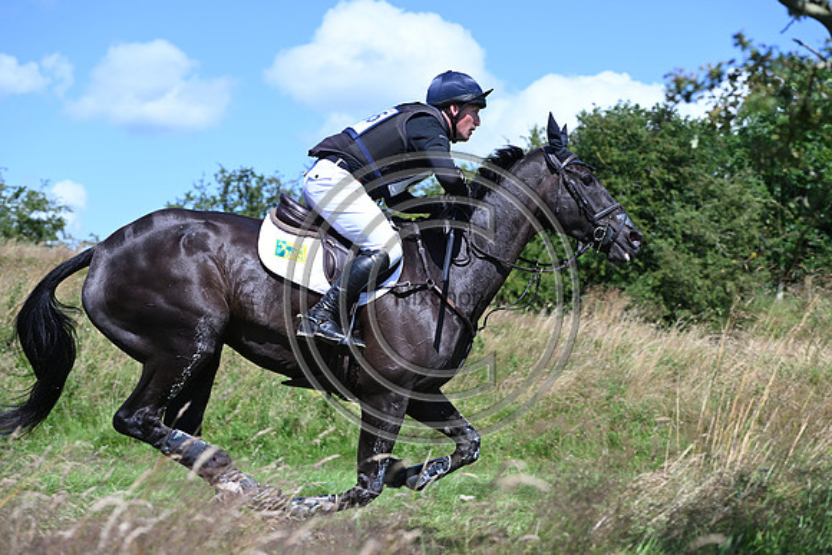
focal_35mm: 70
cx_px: 416
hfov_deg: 28.8
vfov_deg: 19.5
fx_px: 1618
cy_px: 278
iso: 220
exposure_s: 1/1250
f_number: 4.5
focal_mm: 70
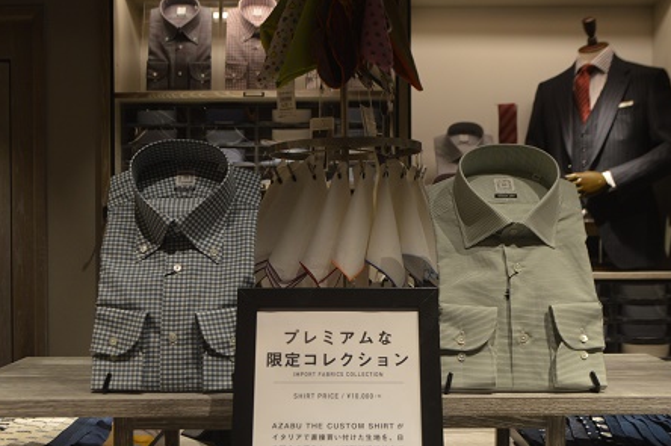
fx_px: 968
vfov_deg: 25.9
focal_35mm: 52
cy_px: 249
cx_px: 342
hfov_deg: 38.2
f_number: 4.5
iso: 400
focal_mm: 22
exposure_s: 1/80
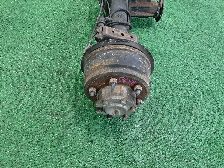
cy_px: 84
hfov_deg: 67.3
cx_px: 112
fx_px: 168
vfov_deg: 53.1
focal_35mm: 26
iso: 213
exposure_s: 1/50
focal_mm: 3.93
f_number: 1.7
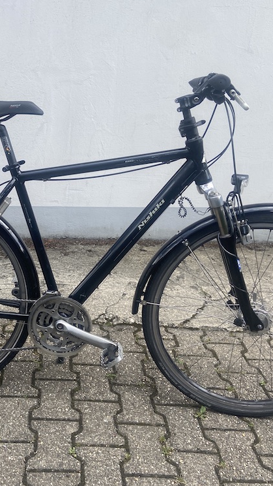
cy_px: 243
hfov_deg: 30.6
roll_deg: -2.0
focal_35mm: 38
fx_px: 489
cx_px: 64
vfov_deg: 52.8
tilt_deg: -23.0
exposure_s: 1/613
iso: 32
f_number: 1.8
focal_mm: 4.25
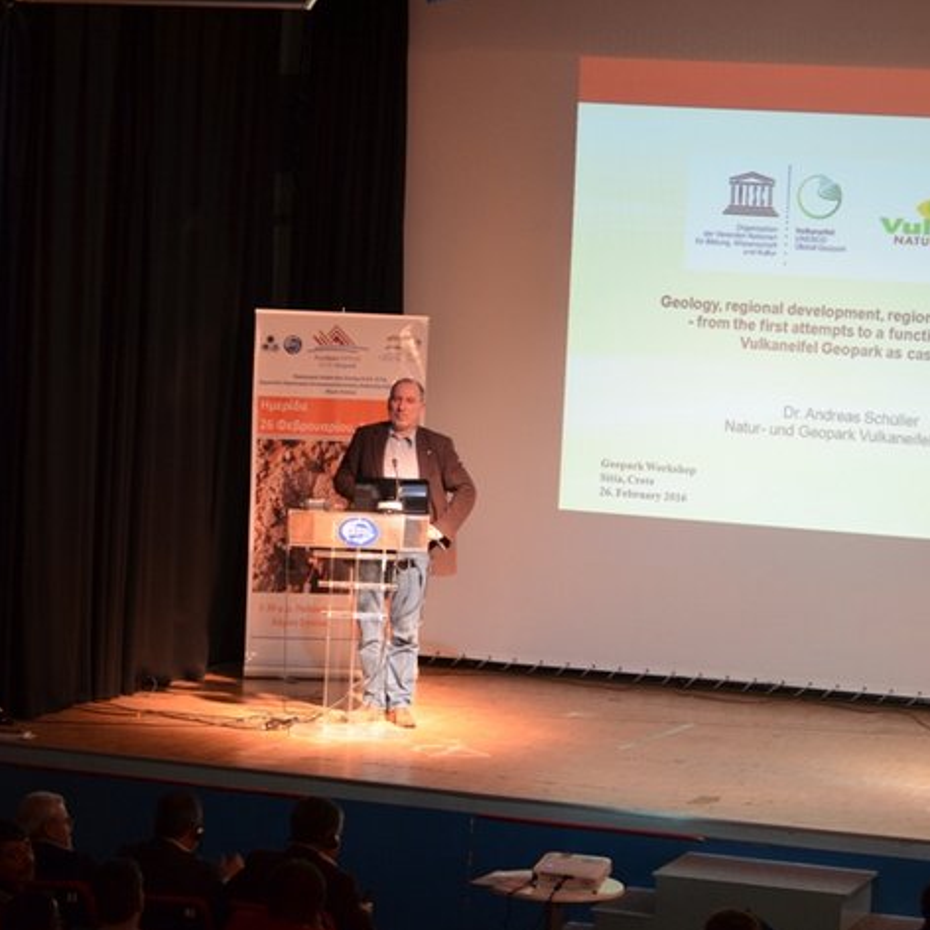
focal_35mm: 107
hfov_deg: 16.3
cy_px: 468
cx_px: 378
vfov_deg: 16.3
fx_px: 3242
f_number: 4
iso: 800
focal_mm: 55
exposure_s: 1/50
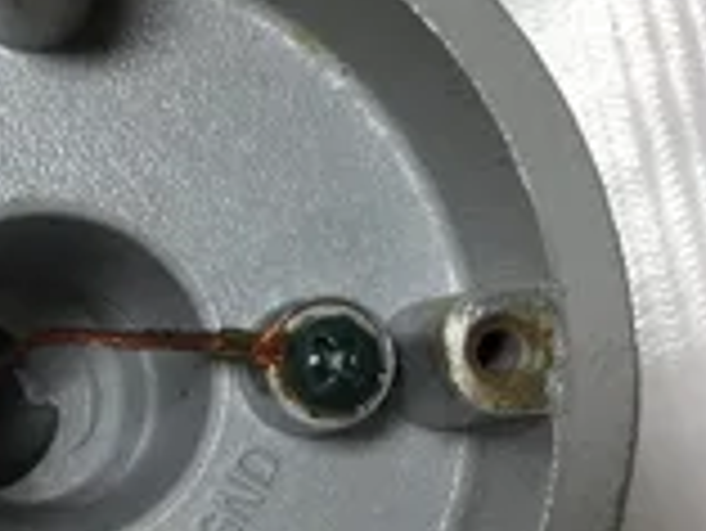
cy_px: 360
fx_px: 1612
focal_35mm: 79
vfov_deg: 18.6
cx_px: 157
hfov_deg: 24.4
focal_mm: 3.3
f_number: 2.4
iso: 25
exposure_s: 1/139
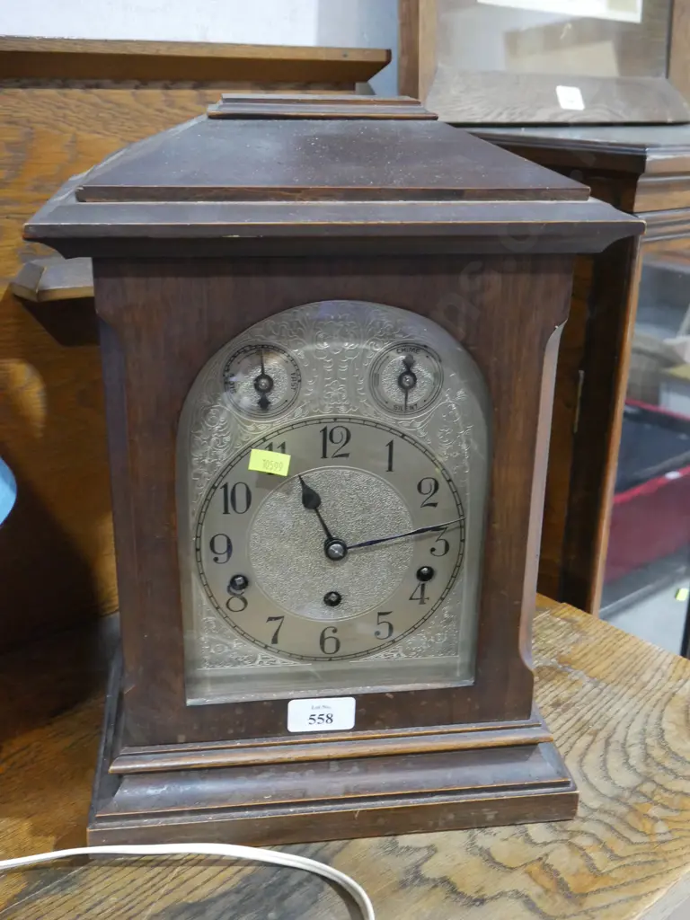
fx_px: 1063
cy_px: 460
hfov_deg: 36.0
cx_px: 345
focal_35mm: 40
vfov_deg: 46.8
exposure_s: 1/60
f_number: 5
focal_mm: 20
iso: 3200
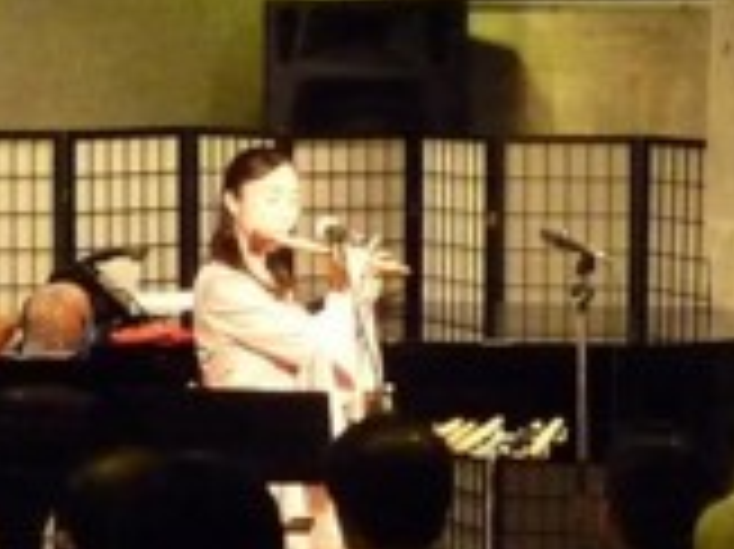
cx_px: 171
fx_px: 2924
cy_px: 378
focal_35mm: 138
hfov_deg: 14.2
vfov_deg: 10.7
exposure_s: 1/10
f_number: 3.4
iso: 800
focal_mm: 5
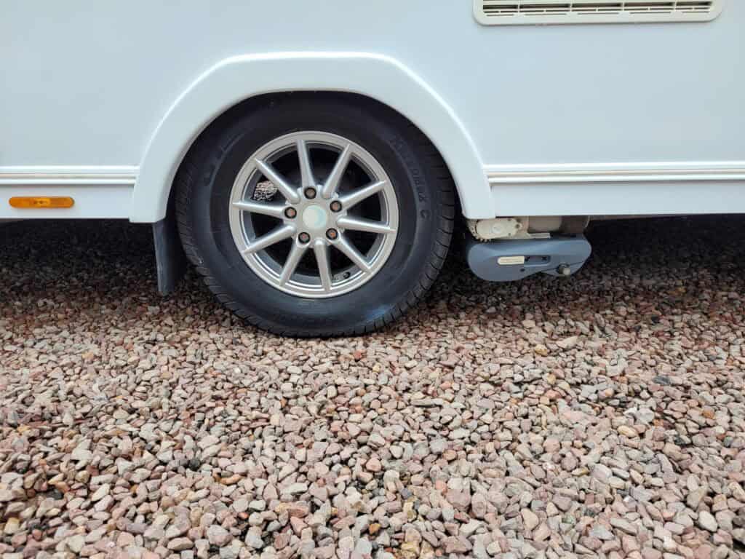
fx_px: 560
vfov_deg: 53.1
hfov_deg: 67.3
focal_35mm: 26
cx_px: 372
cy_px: 280
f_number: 1.8
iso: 40
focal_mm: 5.4
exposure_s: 1/539
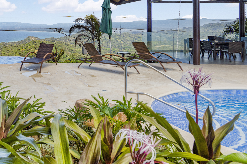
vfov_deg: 34.5
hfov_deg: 46.0
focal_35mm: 37
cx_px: 16
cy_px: 27
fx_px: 254
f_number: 6.3
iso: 125
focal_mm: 16
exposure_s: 1/200
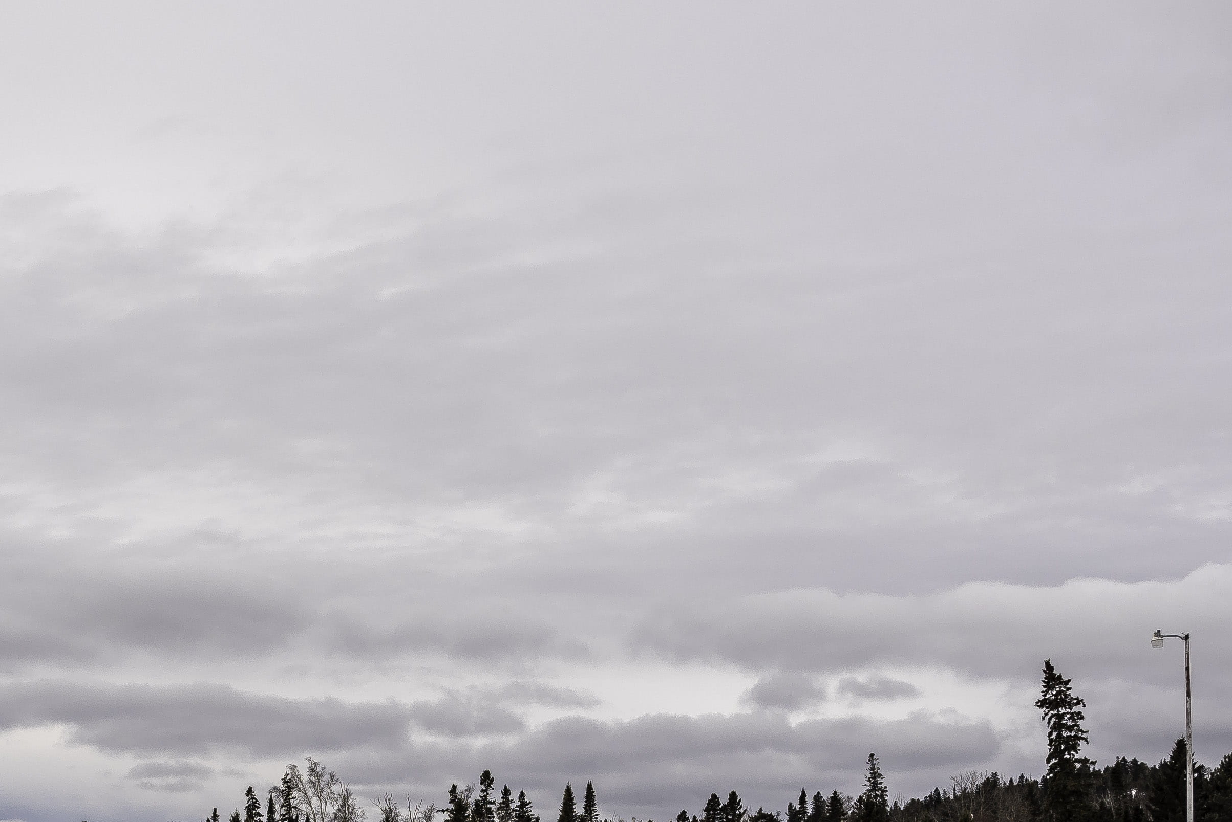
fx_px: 2054
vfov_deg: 21.7
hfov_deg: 33.3
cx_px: 499
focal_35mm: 60
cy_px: 863
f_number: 8
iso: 220
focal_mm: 24
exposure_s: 1/500
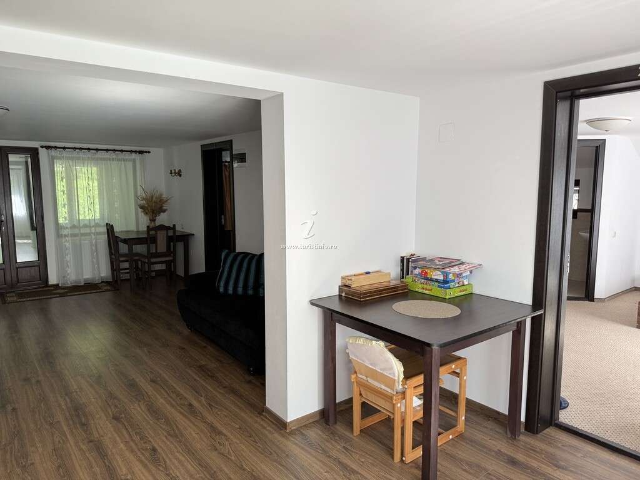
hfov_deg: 71.6
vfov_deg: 56.8
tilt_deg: -6.8
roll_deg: +0.2
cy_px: 240
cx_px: 320
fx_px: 444
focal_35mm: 24
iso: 160
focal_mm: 6.76
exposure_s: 1/121
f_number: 1.78
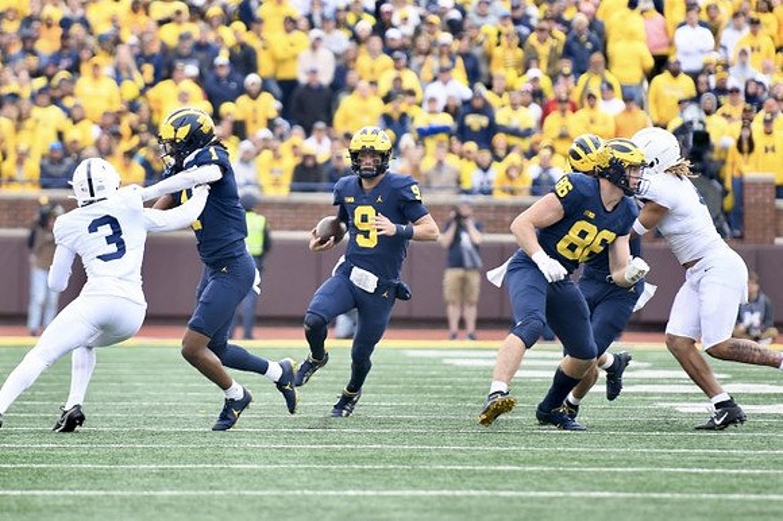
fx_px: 6521
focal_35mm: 300
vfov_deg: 4.6
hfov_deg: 6.9
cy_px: 260
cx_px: 392
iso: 500
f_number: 2.8
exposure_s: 1/1000
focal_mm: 200
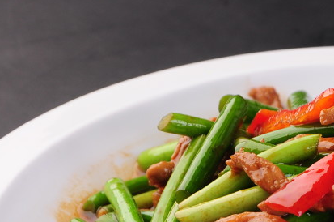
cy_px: 290
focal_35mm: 489
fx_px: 4526
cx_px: 397
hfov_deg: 4.2
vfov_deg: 2.8
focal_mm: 105
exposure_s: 1/100
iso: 200
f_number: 7.1
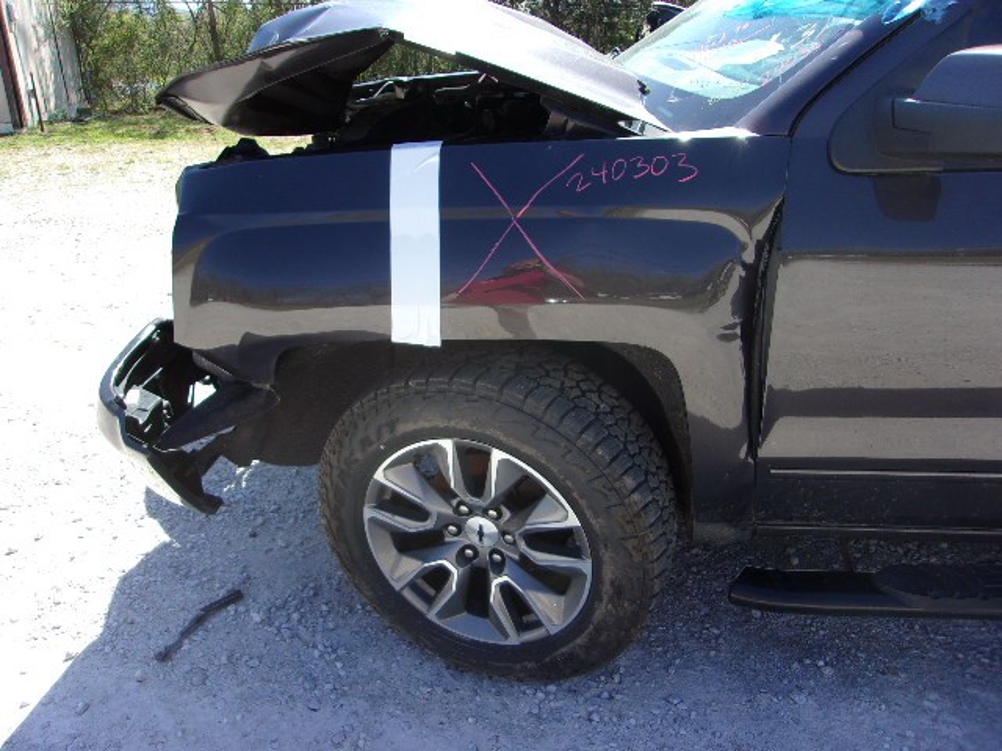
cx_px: 501
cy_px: 376
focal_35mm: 27
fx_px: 782
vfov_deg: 51.4
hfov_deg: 65.3
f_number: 3
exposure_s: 1/340
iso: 80
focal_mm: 4.9
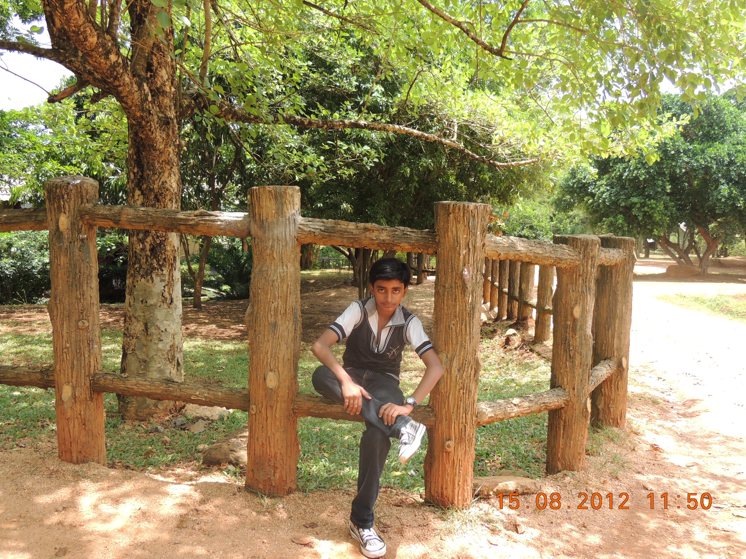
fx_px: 647
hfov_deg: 60.0
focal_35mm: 30
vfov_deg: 46.8
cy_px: 280
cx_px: 373
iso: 100
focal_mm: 5.3
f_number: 3.1
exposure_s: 1/250
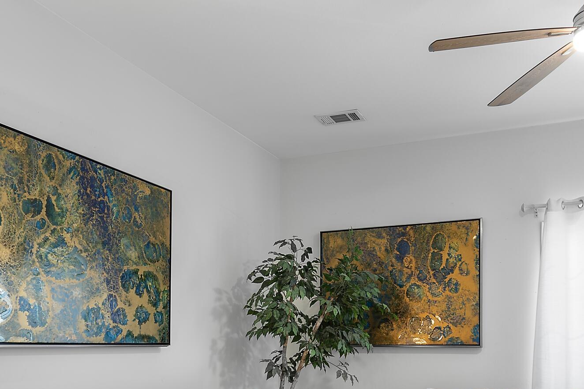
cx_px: 309
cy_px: 342
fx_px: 551
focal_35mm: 34
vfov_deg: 36.7
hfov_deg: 55.8
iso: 100
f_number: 4.5
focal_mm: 10
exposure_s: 1/2
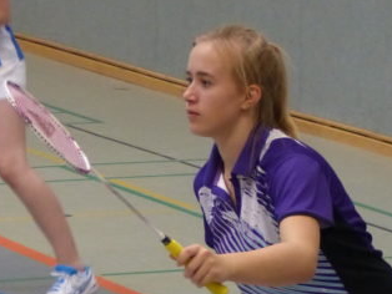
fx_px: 4137
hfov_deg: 5.4
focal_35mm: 365
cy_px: 247
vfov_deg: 4.1
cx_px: 604
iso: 400
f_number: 2.8
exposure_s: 1/40
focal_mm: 20.1
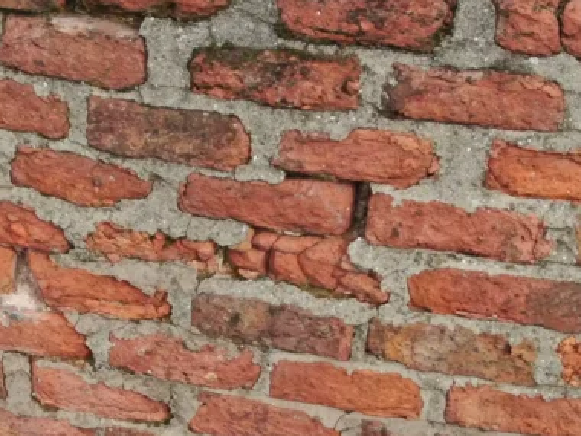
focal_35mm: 97
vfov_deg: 15.2
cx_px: 122
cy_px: 341
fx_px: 1628
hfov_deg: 20.0
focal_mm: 8.6
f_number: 3.8
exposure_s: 1/160
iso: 100
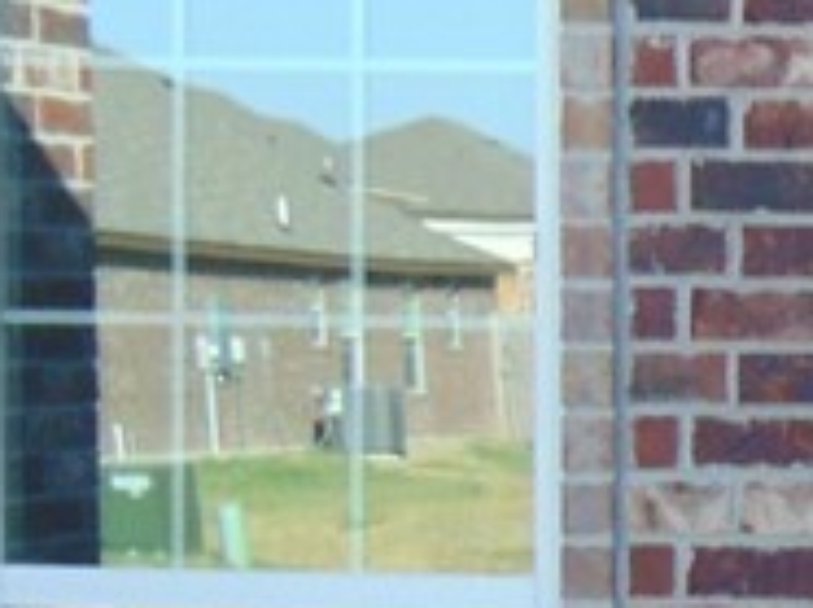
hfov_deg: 9.8
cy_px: 625
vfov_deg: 7.6
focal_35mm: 193
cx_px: 1442
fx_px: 4527
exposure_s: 1/200
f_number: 3.2
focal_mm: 6.3
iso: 80
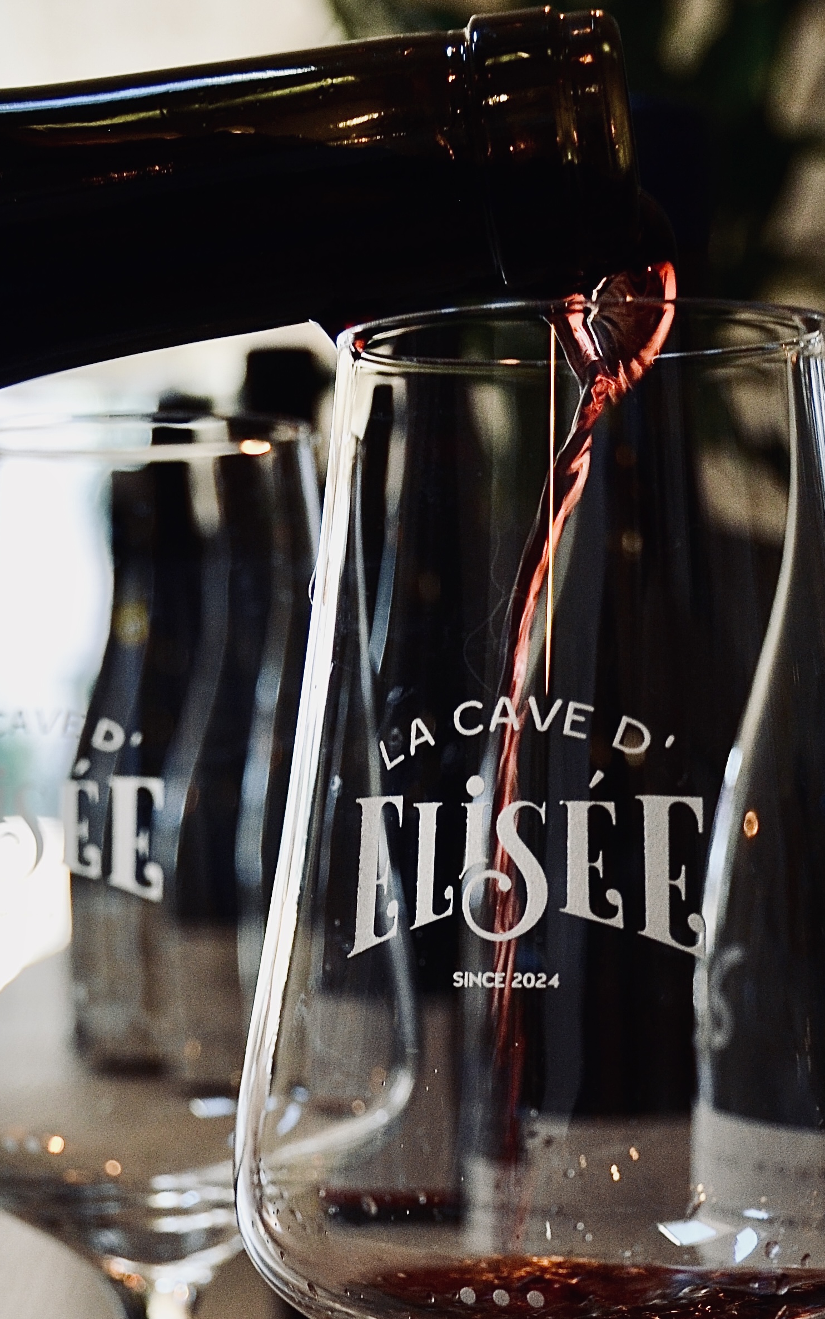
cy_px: 853
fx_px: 1906
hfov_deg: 24.3
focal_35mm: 53
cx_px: 540
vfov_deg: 37.9
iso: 400
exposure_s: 1/60
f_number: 4.2
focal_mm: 26
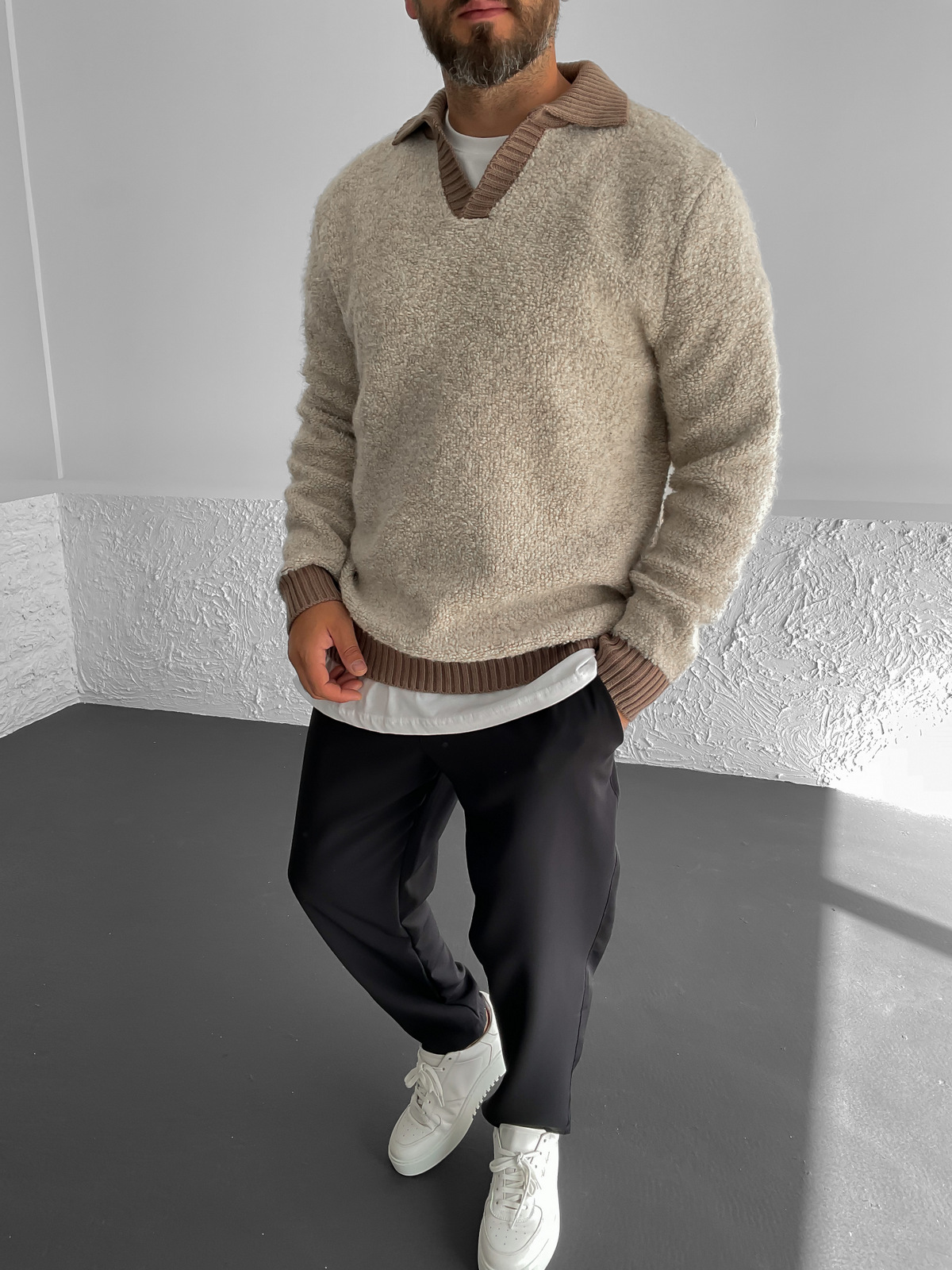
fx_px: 1063
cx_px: 476
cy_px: 635
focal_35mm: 29
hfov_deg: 48.2
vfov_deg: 61.7
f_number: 1.8
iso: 16
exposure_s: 1/140
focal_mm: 3
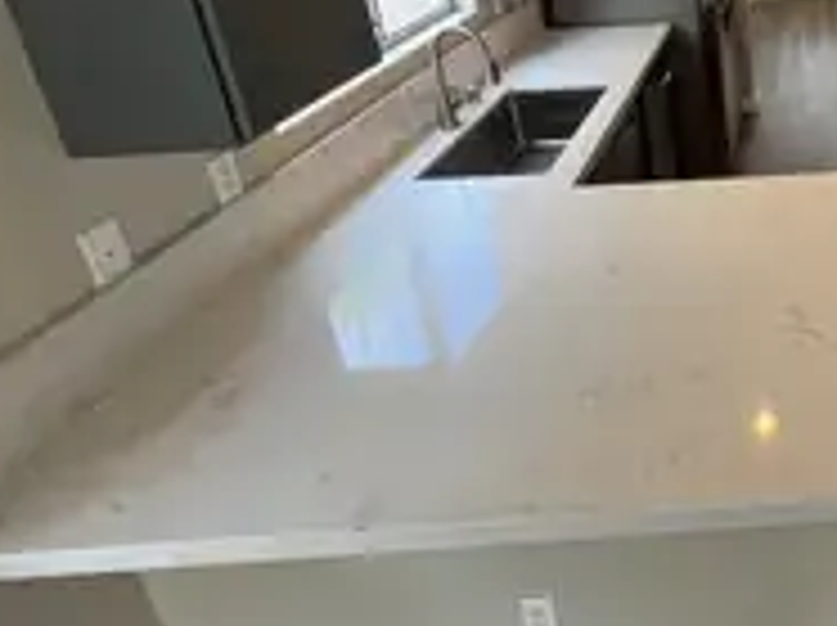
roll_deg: +2.9
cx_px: 832
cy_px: 41
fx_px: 676
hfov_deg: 51.3
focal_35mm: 28
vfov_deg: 44.3
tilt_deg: -17.8
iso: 200
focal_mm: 1.57
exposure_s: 1/120
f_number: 1.8
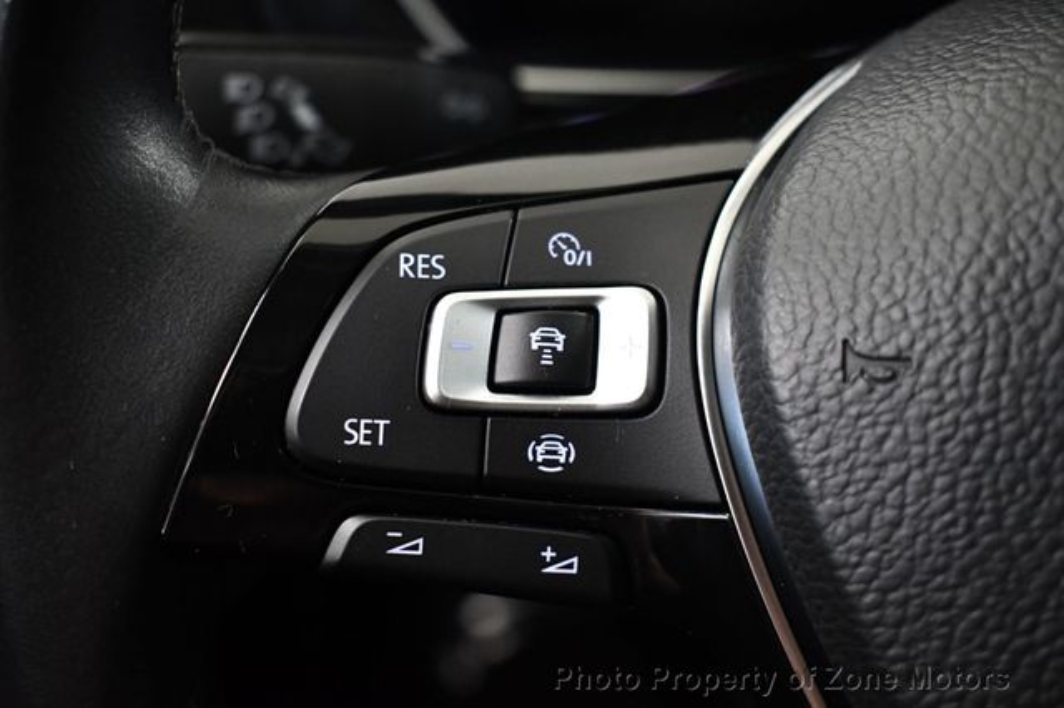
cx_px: 532
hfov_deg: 41.1
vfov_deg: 28.0
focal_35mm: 48
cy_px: 354
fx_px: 1418
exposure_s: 1/80
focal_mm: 32
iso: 3200
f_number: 4.5
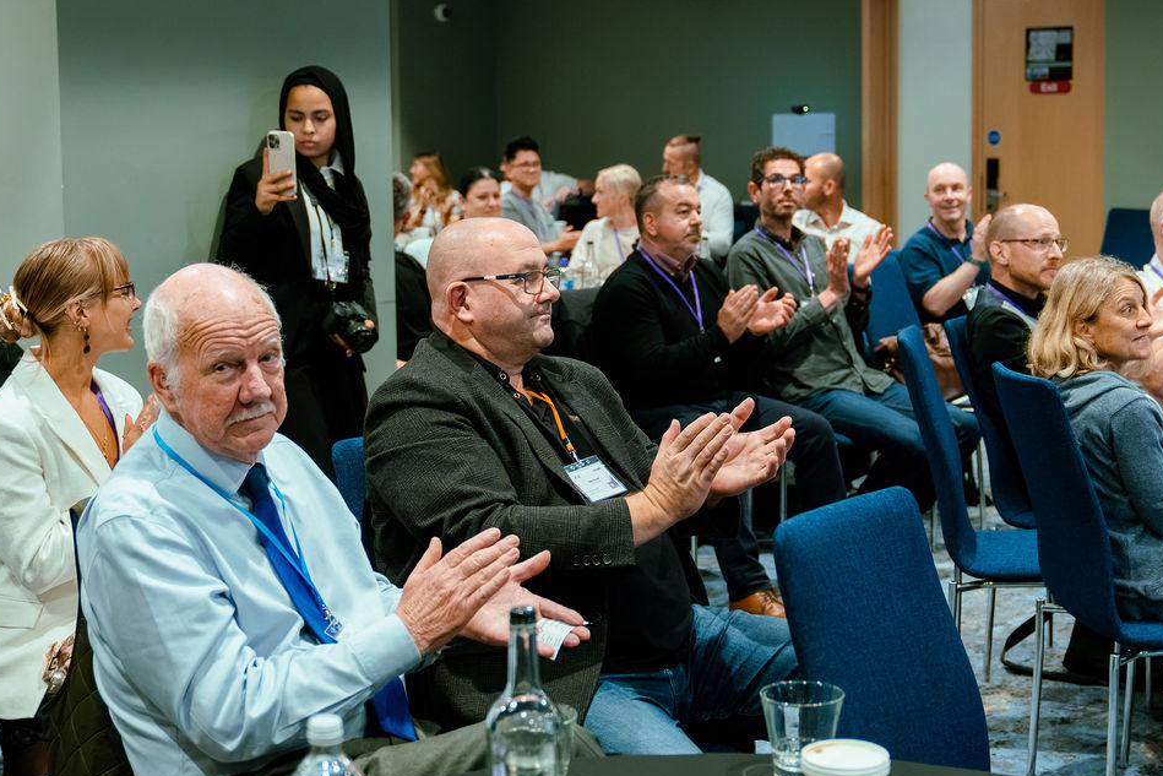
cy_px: 299
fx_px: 1906
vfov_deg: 23.0
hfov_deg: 33.8
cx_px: 689
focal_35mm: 59
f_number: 2.8
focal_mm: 35
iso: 2000
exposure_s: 1/200
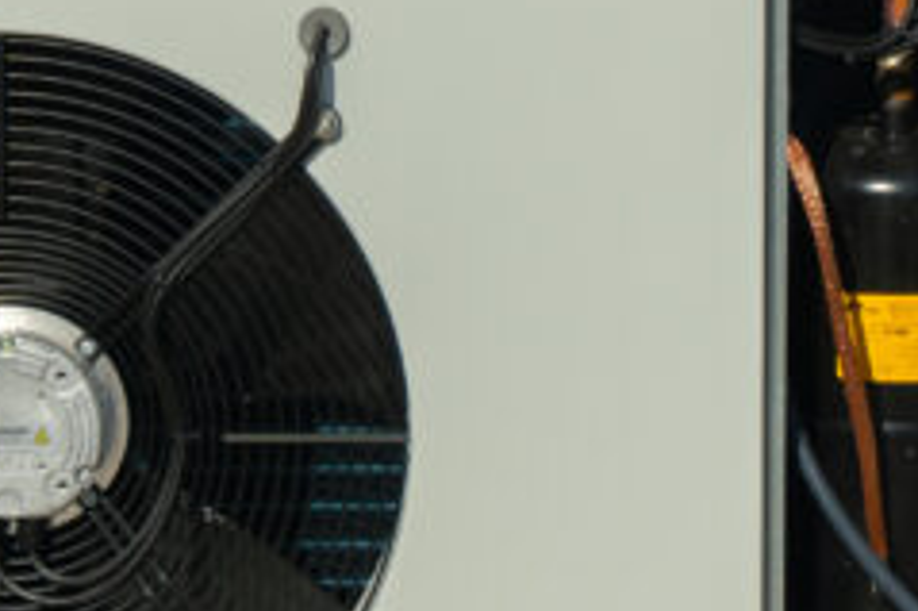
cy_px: -125
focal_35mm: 227
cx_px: 618
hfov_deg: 9.1
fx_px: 5784
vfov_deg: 6.0
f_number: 5.6
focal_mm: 53
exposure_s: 1/800
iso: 100
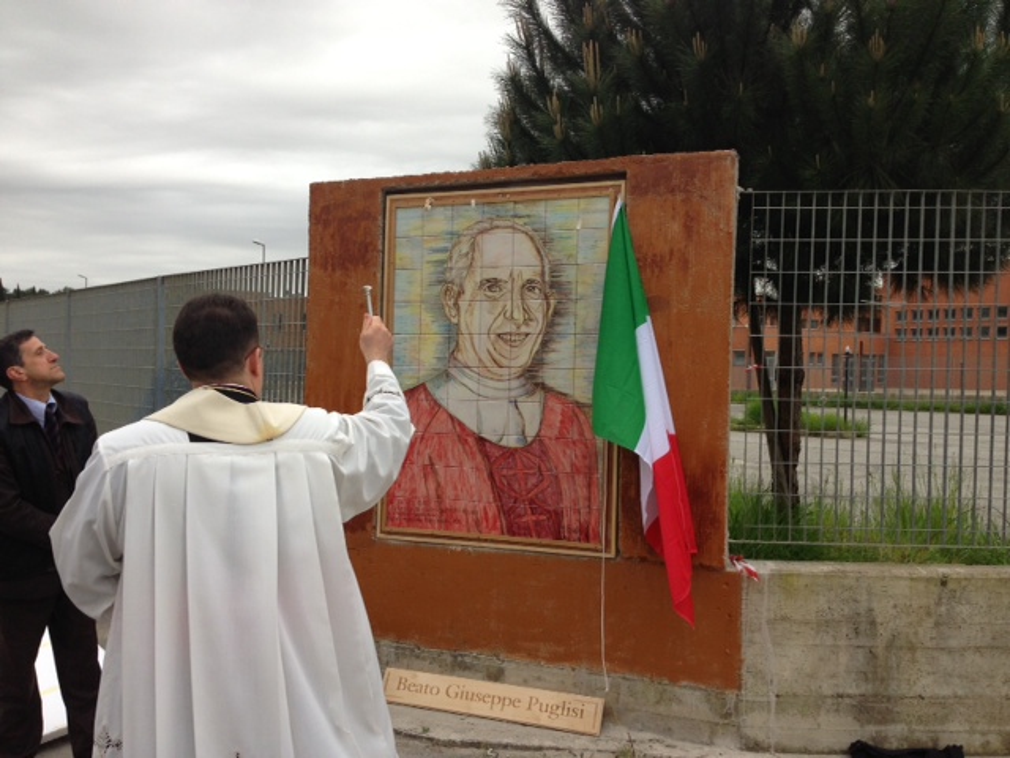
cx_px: 505
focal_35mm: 33
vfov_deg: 42.9
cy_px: 379
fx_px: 963
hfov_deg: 55.4
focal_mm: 4.13
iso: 50
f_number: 2.4
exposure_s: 1/332
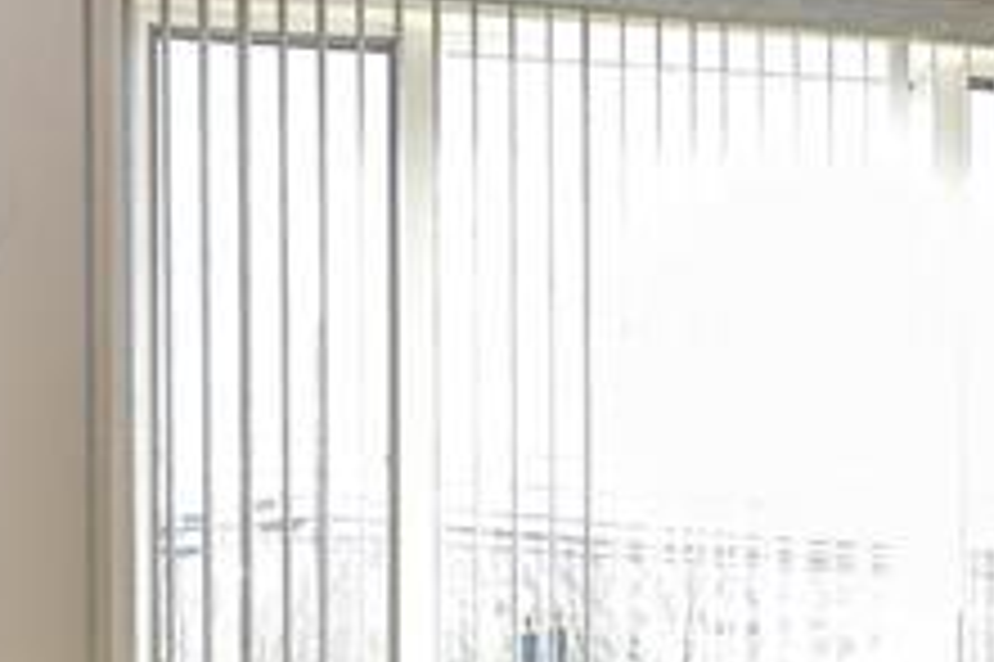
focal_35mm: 111
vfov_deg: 12.2
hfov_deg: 18.3
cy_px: 657
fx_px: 3062
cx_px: 729
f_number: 5.6
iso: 560
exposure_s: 1/125
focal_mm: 24
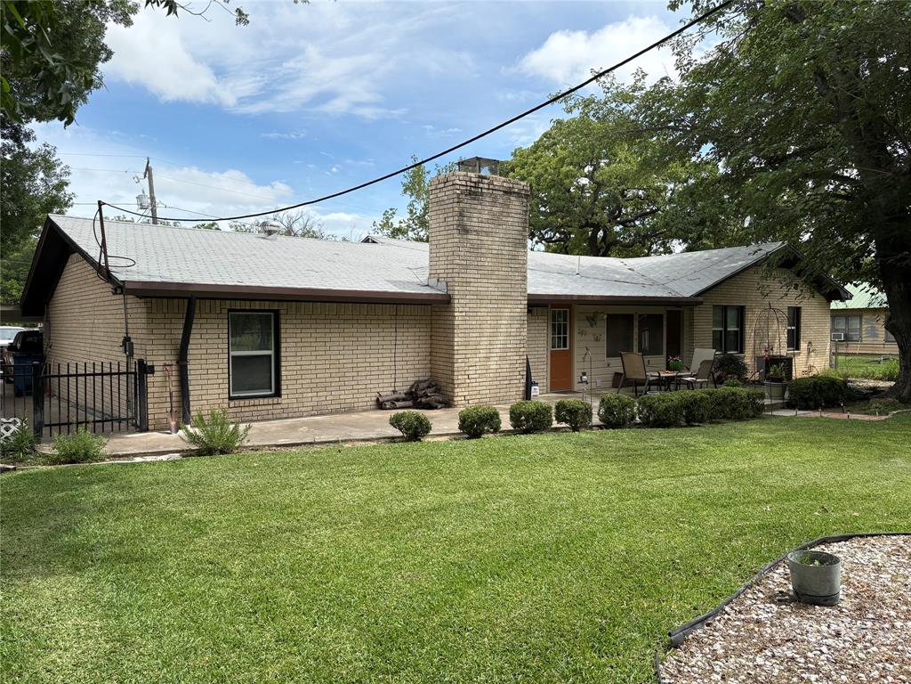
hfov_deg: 67.3
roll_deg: +0.5
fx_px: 684
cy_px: 342
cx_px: 456
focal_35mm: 26
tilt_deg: -2.2
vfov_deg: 53.1
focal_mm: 5.96
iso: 50
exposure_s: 1/2208
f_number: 1.6
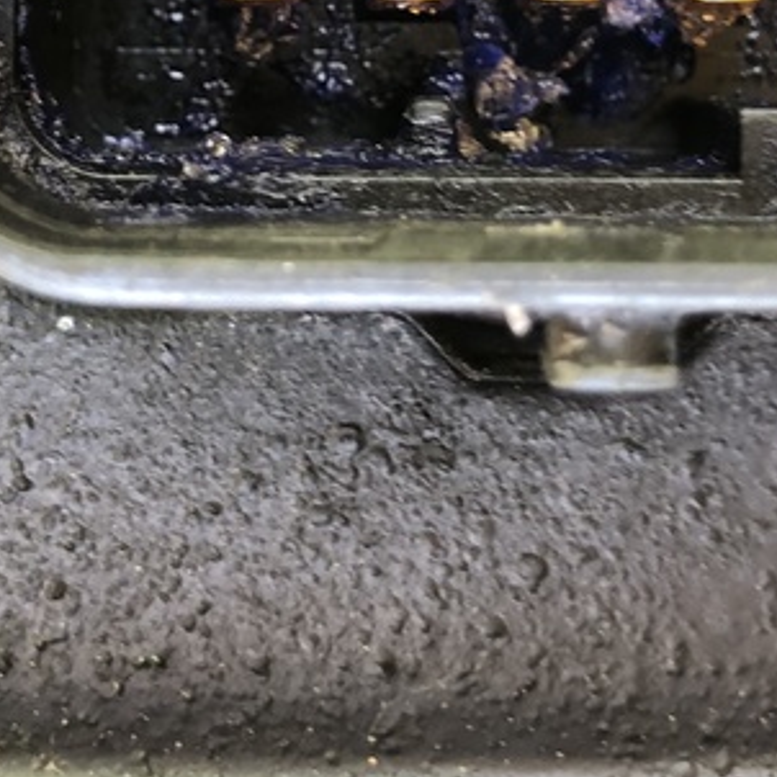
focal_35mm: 84
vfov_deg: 19.9
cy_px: -33
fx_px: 2133
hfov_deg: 20.6
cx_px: 358
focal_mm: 4
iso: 40
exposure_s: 1/20
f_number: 1.8
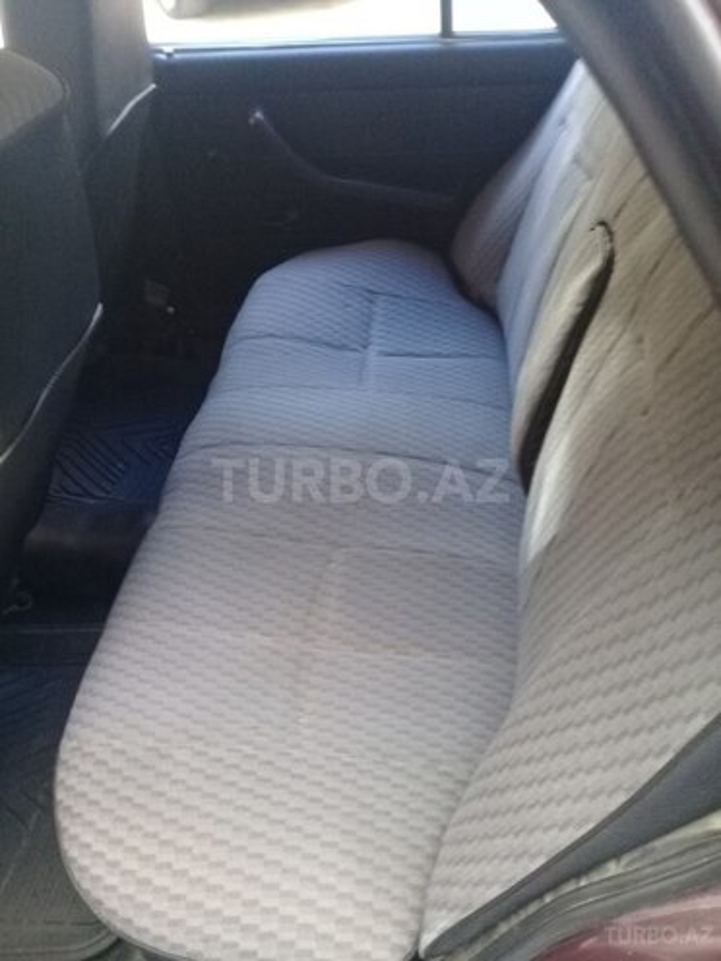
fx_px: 861
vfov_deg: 58.4
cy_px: 480
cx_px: 360
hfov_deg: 45.4
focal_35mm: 31
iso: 200
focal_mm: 3.3
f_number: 2.2
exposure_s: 1/30
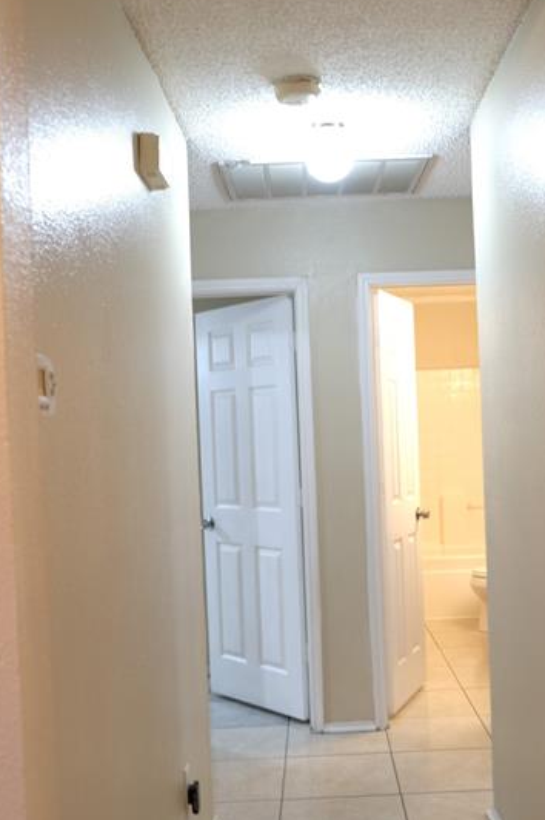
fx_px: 887
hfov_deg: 34.1
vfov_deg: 49.5
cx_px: 309
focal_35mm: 39
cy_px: 445
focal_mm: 18
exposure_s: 1/8
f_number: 2.8
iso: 125
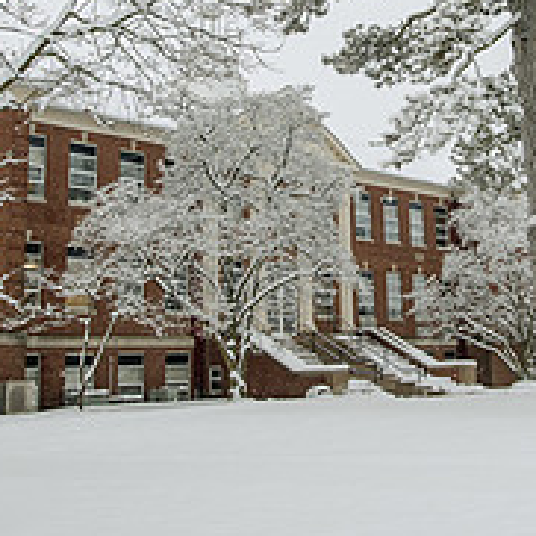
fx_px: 1139
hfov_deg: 26.1
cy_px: 81
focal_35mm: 65
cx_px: 409
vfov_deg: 25.8
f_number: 4.5
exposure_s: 1/320
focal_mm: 24
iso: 250
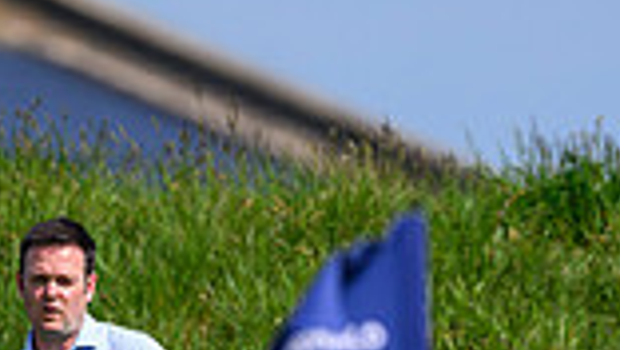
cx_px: 234
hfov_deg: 1.8
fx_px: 19889
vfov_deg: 1.0
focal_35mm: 1209
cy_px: 788
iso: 500
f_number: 4.5
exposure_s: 1/4000
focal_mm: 400
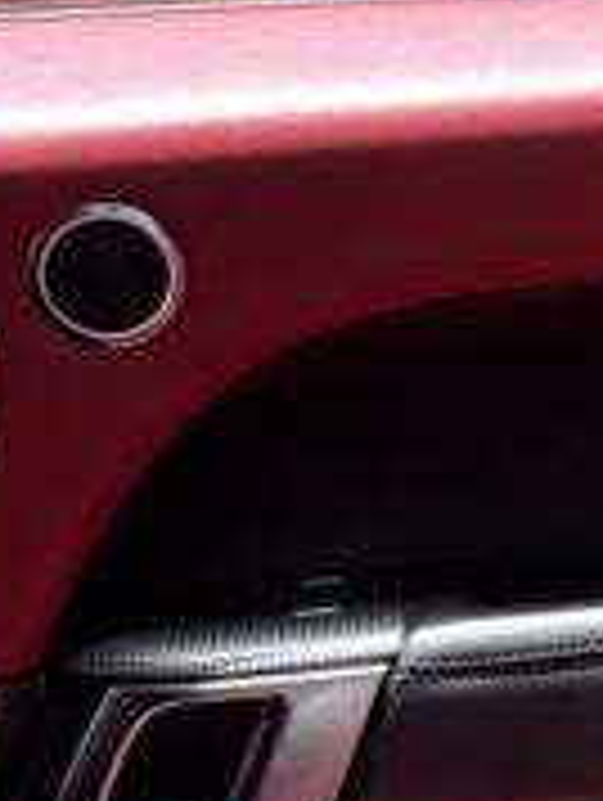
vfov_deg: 16.8
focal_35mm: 117
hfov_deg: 11.5
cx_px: 1188
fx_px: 2711
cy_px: 376
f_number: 1.78
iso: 125
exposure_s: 1/136
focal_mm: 6.76
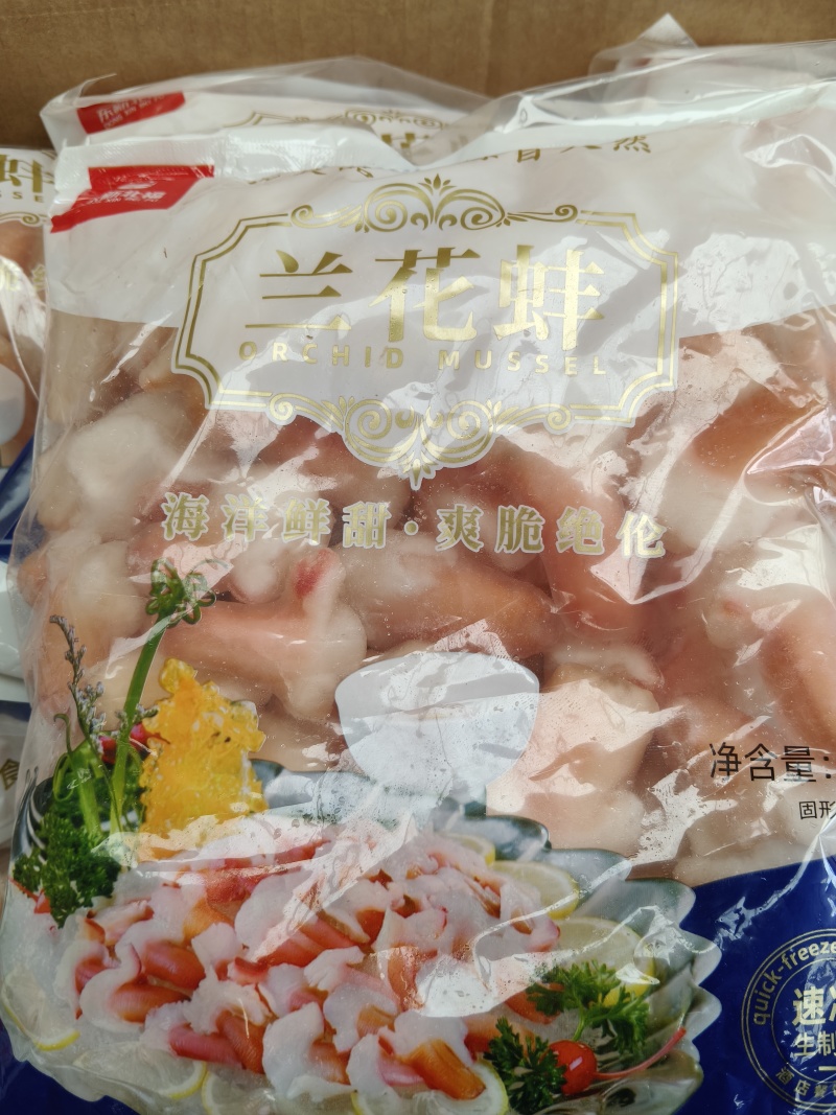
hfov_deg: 51.3
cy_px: 558
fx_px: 870
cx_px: 418
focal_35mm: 27
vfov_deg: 65.3
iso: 50
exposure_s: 1/123
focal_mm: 3.98
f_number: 1.8
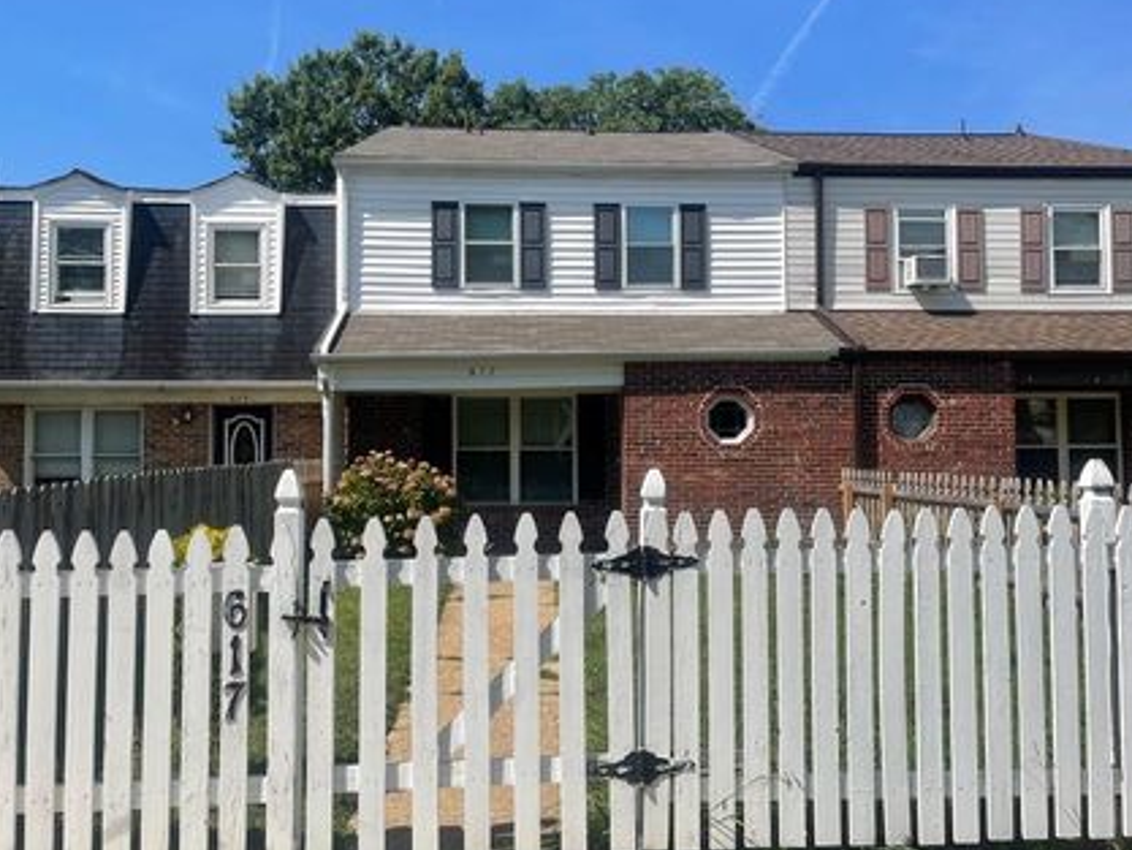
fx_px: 981
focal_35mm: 30
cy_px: 428
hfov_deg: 59.9
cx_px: 586
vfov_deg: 46.8
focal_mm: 5.1
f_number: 1.6
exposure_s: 1/4902
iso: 32
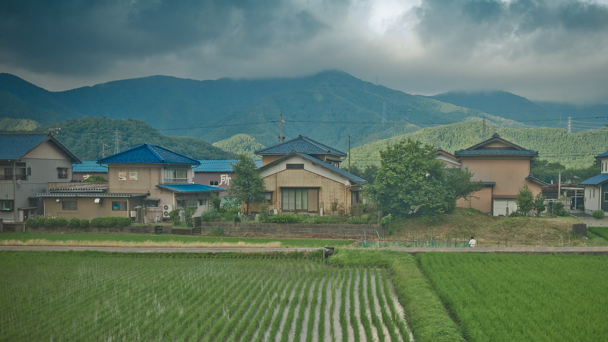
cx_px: 343
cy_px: 229
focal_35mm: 45
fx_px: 726
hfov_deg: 45.4
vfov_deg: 26.4
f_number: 2.8
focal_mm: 24
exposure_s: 1/1000
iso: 200
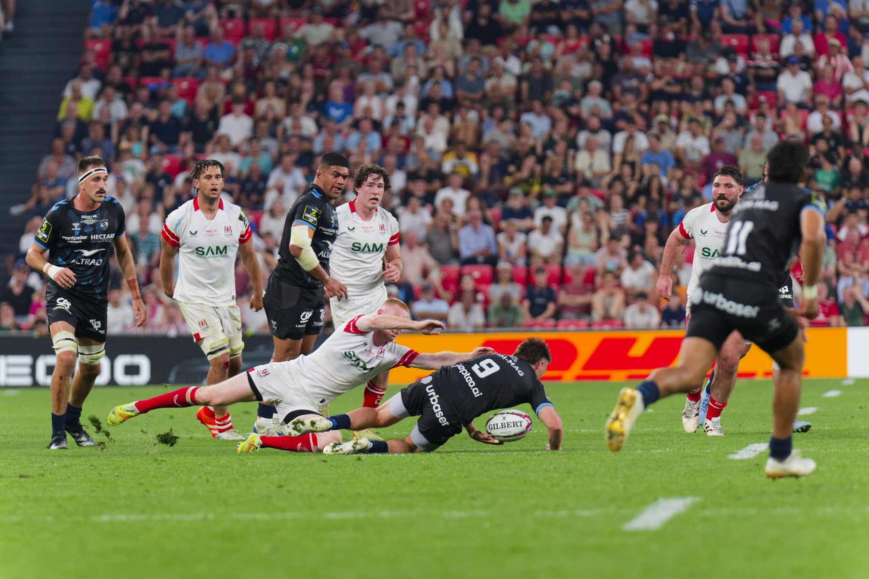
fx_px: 8687
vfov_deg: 3.8
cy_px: 290
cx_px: 434
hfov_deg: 5.7
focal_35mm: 360
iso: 1250
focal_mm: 240
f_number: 2.8
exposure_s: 1/1250
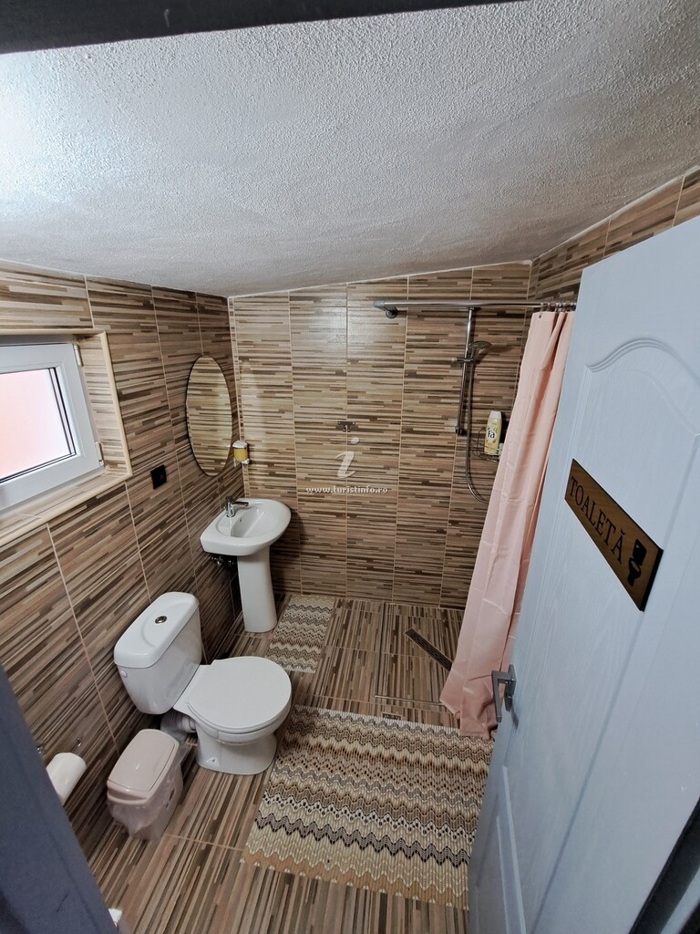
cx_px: 350
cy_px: 467
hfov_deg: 89.9
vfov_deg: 106.2
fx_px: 351
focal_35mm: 13
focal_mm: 1.74
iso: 200
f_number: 2.2
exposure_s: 1/33
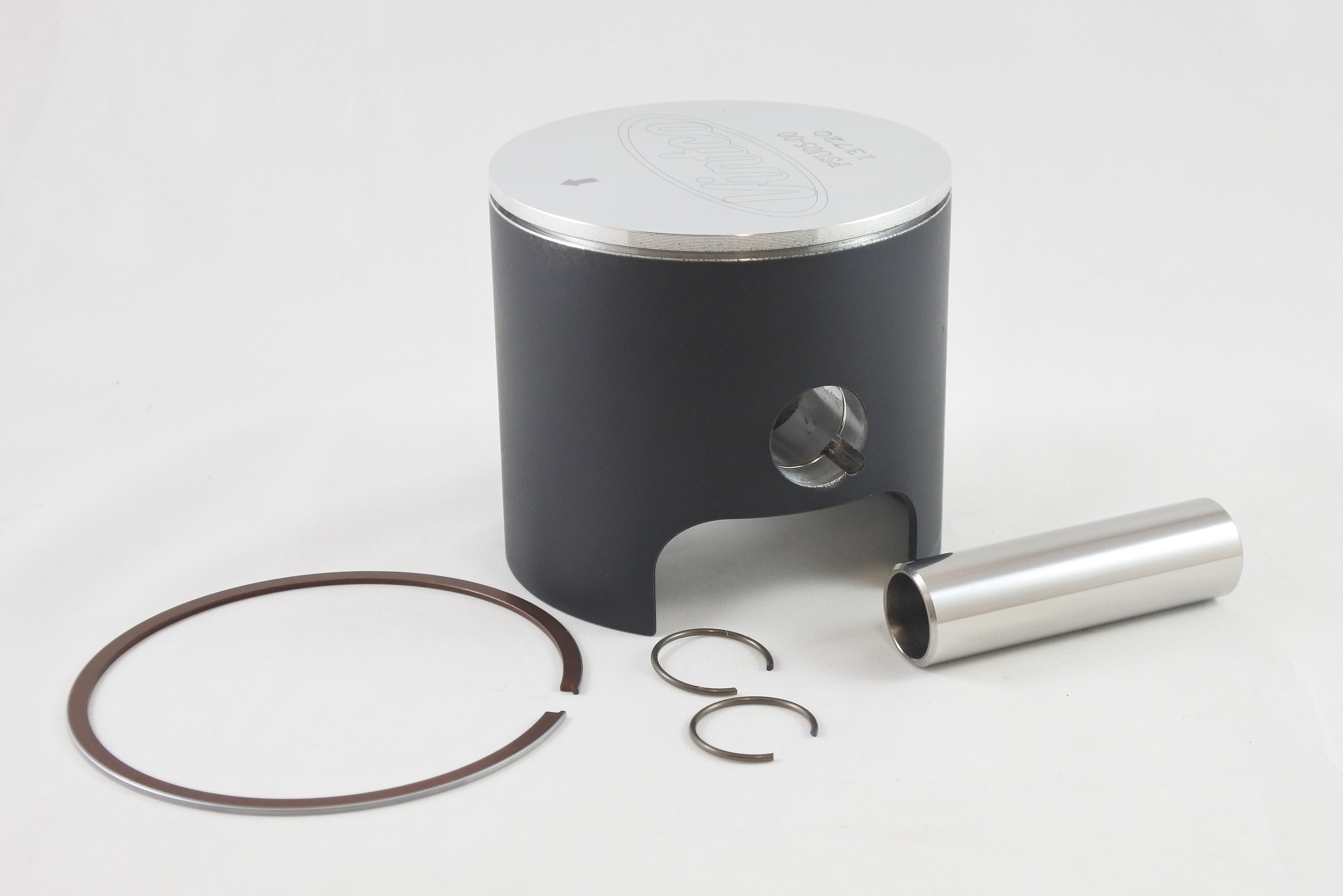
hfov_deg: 38.2
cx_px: 672
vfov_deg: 26.0
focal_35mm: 52
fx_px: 1940
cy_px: 448
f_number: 4.5
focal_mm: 19.3
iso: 560
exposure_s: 1/125
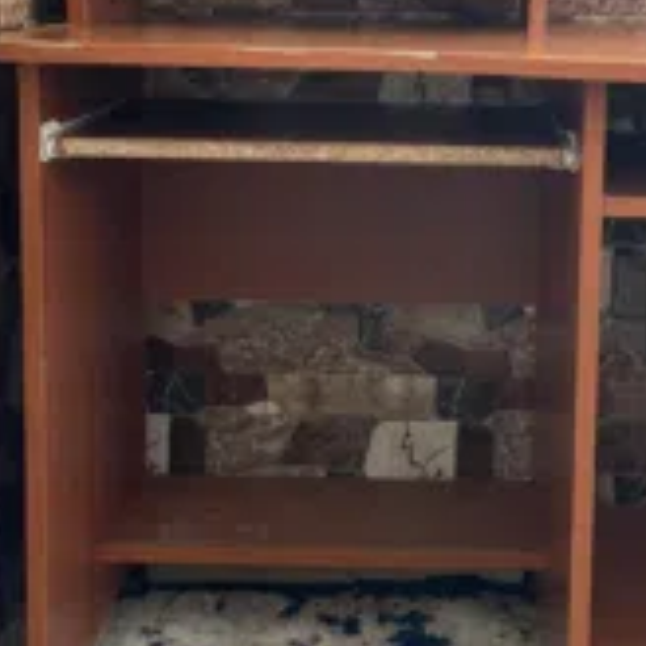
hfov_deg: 31.3
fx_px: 1140
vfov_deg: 30.6
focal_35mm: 54
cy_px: 98
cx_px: 449
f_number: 1.6
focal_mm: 5.1
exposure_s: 1/47
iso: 500
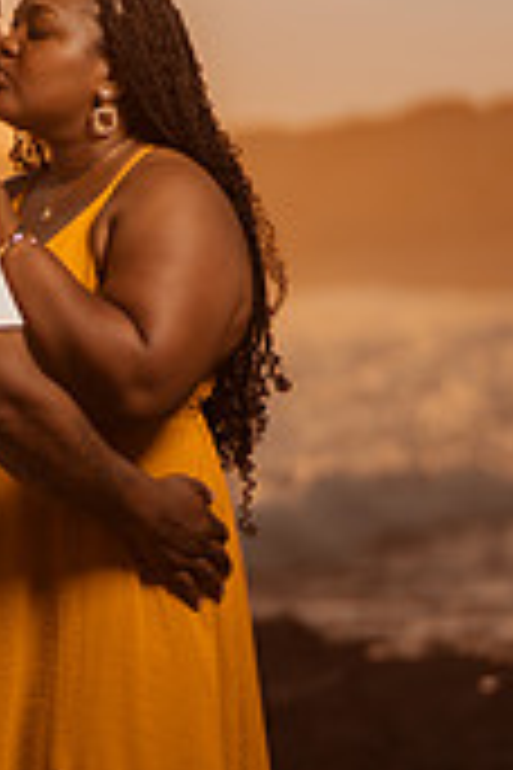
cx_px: -342
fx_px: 4211
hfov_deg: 6.8
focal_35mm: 197
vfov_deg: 10.4
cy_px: 597
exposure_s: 1/8000
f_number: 1.4
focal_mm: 58
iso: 100
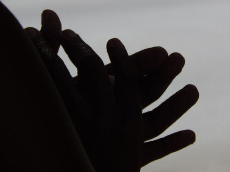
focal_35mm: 350
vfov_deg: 4.2
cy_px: 86
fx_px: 2326
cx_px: 115
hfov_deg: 5.7
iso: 125
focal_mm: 62.2
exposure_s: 1/1000
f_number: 5.7
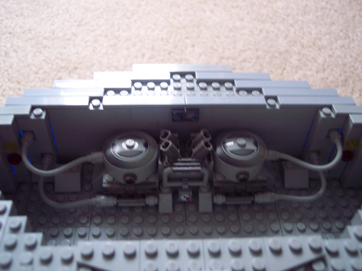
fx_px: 397
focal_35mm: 38
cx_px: 181
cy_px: 136
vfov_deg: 37.7
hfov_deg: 49.0
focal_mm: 8
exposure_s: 1/8
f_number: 2.8
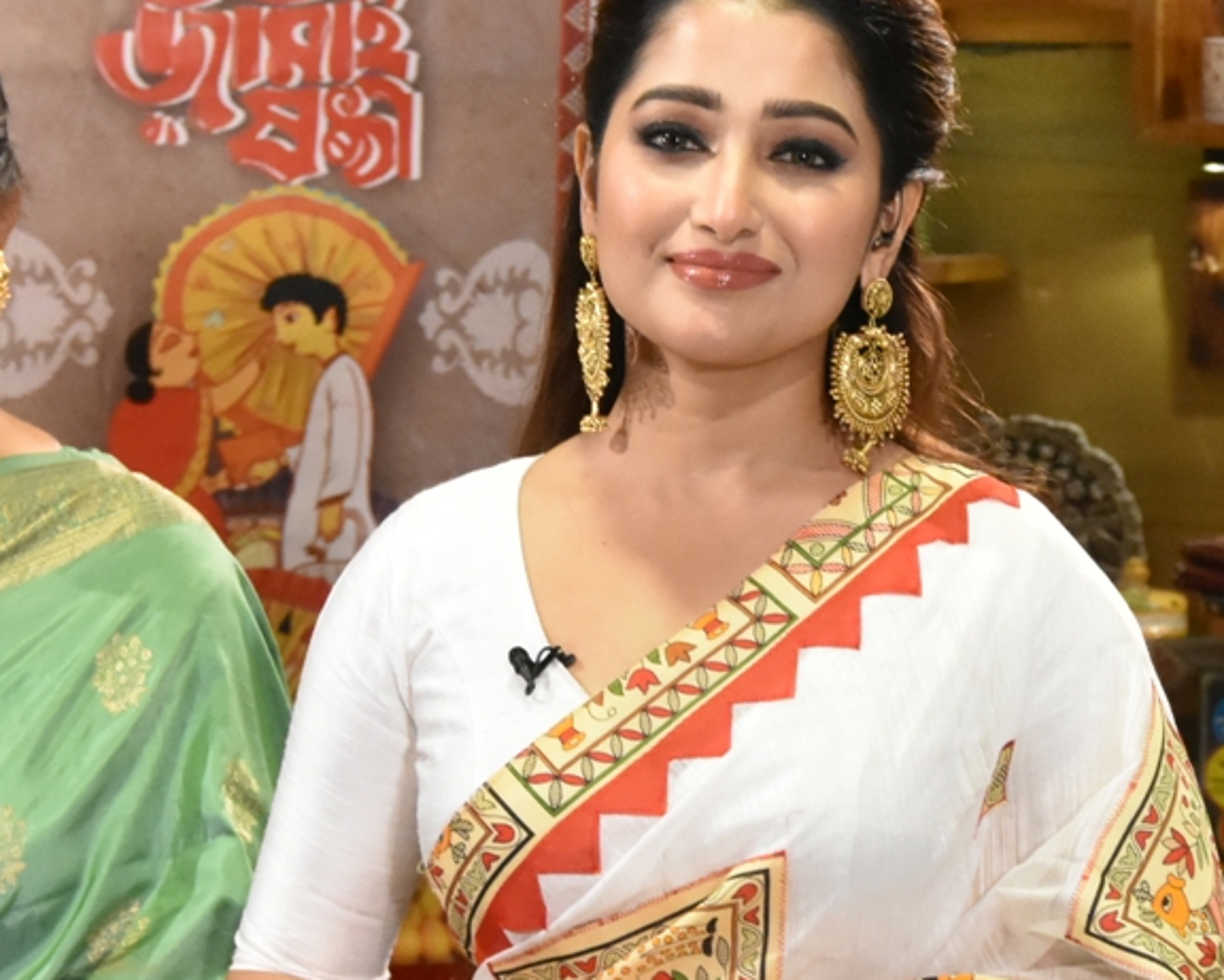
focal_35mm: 211
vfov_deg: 7.3
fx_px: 7645
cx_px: 982
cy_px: 655
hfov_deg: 9.1
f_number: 5.6
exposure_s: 1/60
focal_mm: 48
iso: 3200
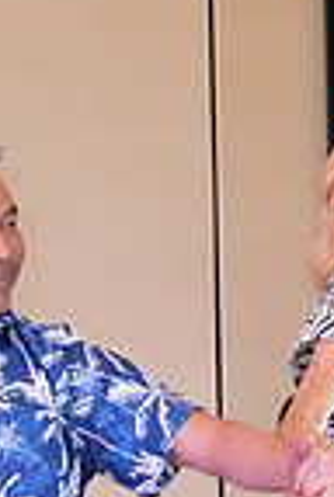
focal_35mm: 380
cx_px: 165
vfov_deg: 5.4
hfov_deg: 3.6
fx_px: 5263
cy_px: 706
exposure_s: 1/400
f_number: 4
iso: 12800
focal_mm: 94
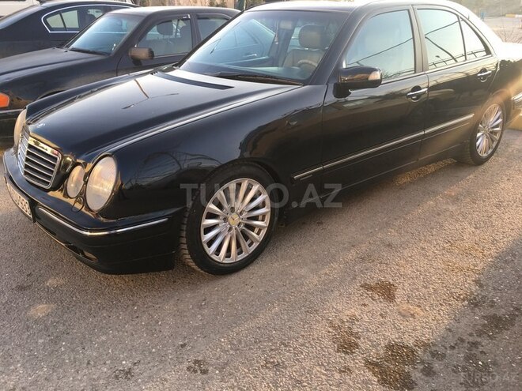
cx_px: 261
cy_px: 196
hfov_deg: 61.7
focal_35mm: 29
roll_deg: -0.2
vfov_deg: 48.2
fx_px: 437
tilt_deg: -22.2
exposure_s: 1/118
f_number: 2.2
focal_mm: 4.15
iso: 25
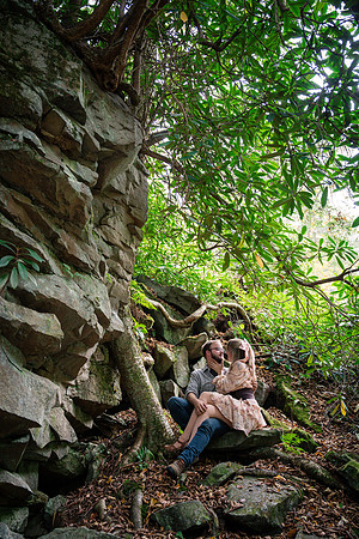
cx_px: 180
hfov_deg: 38.9
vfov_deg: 55.8
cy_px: 270
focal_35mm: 34
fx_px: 509
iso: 2000
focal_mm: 34
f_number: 2.8
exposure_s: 1/200
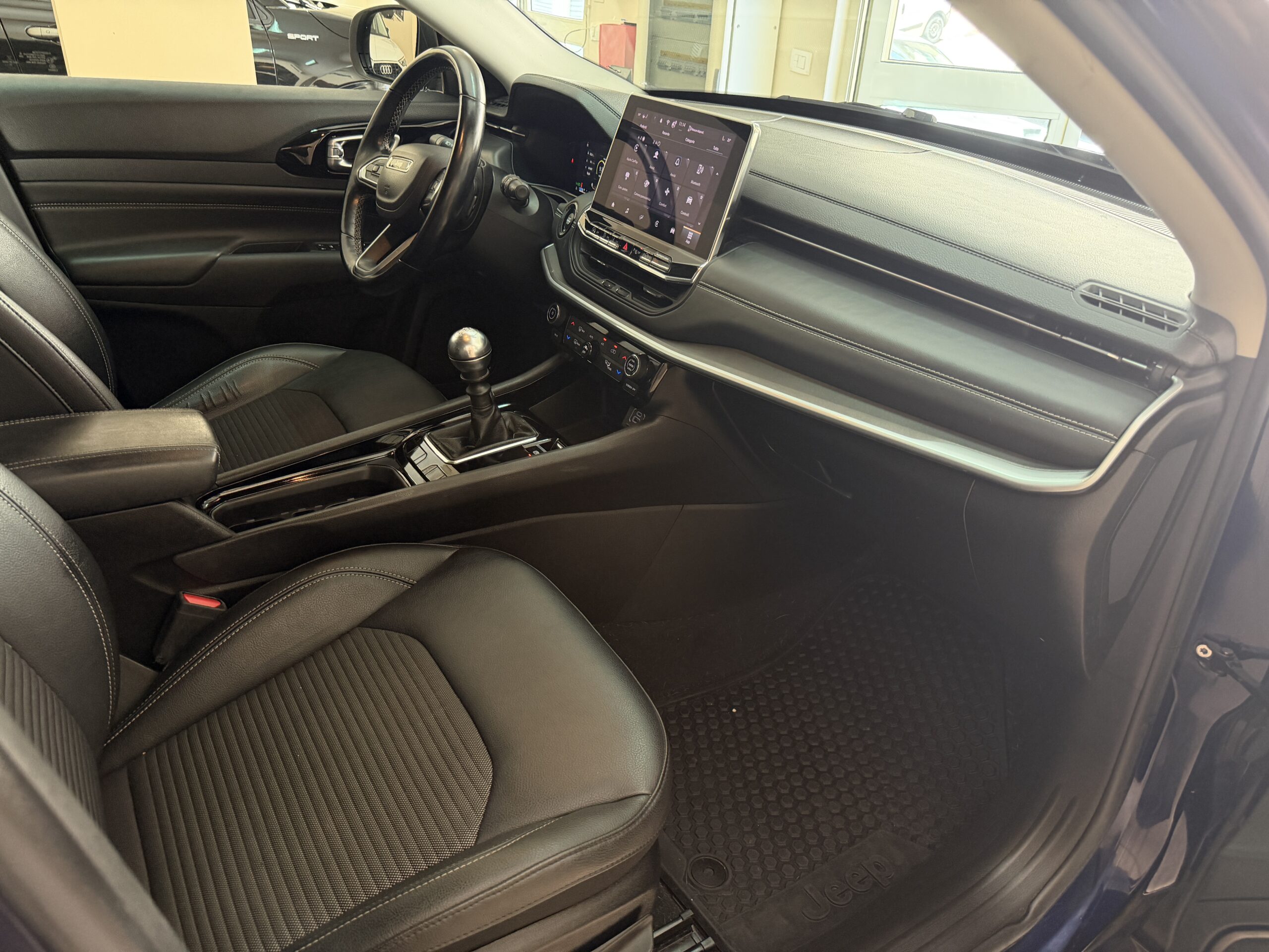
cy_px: 476
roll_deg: -2.7
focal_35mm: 24
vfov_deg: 56.8
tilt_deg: -29.5
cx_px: 634
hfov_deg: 71.6
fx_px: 880
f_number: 1.78
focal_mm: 6.76
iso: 320
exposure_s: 1/50
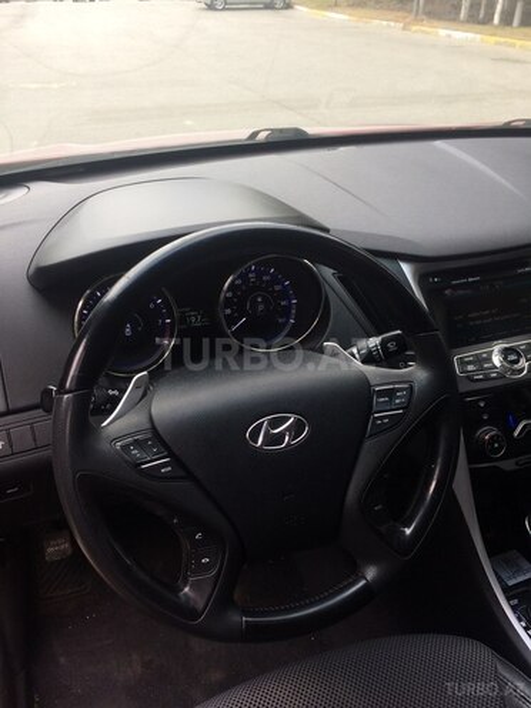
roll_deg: +1.3
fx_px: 593
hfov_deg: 48.2
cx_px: 266
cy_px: 354
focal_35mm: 29
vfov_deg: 61.7
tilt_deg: -30.2
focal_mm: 4.15
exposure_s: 1/108
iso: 32
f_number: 2.2
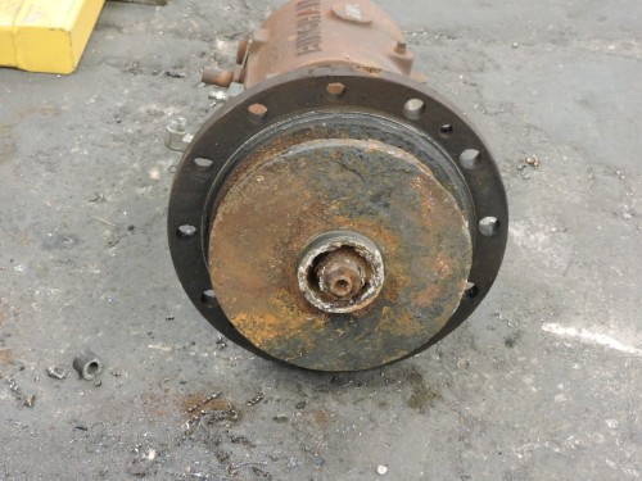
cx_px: 321
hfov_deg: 21.8
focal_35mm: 90
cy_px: 240
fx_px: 1669
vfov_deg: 16.4
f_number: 4.1
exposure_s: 1/25
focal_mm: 16.1
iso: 720
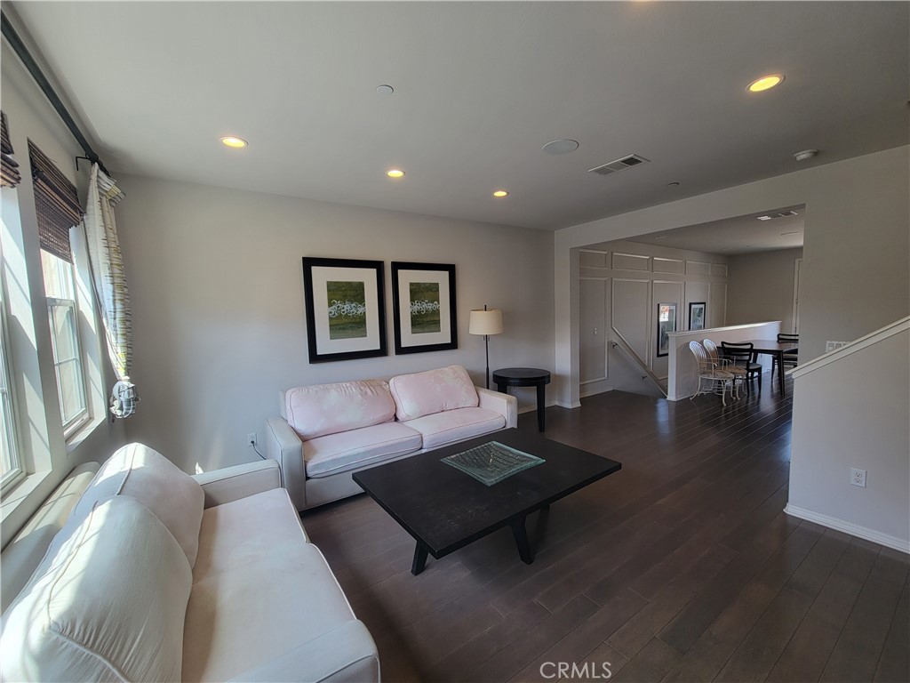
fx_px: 342
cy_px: 342
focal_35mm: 13
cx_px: 455
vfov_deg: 89.9
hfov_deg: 106.2
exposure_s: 1/60
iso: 64
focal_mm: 2.2
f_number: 2.2
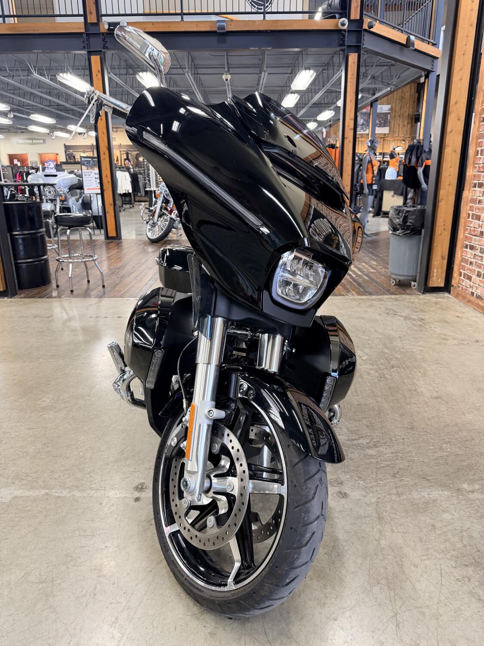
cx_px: 242
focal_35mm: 24
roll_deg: +0.3
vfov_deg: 71.6
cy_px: 323
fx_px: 447
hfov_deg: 56.8
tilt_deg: -18.0
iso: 250
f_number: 1.78
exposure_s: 1/60
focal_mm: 6.76
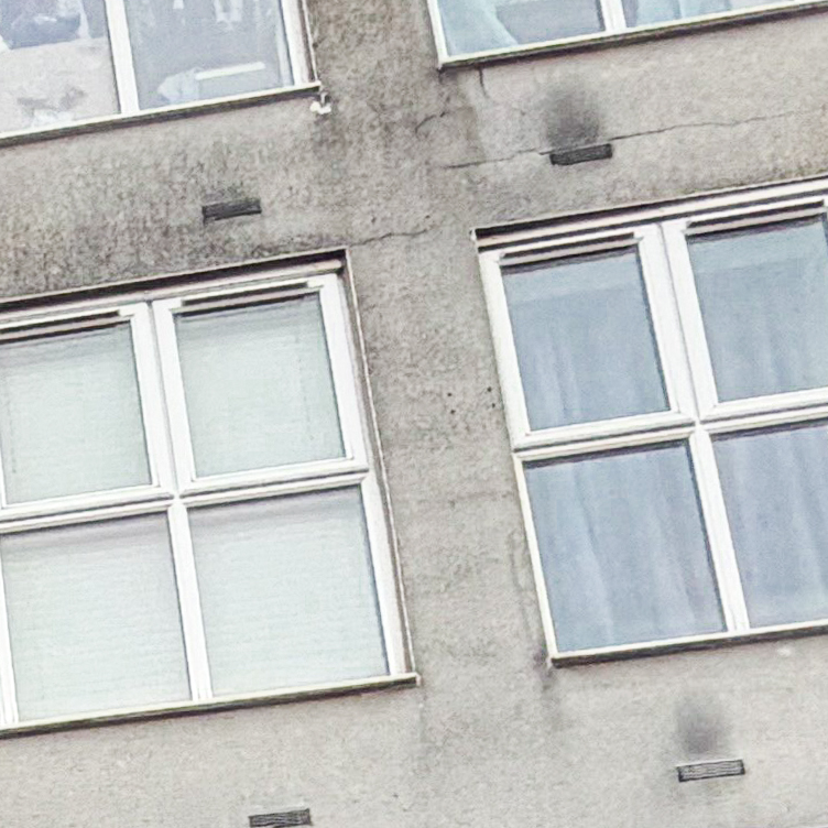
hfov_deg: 15.3
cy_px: 1523
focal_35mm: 94
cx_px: -772
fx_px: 2544
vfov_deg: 15.6
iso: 40
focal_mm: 2.22
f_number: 2.2
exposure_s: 1/590
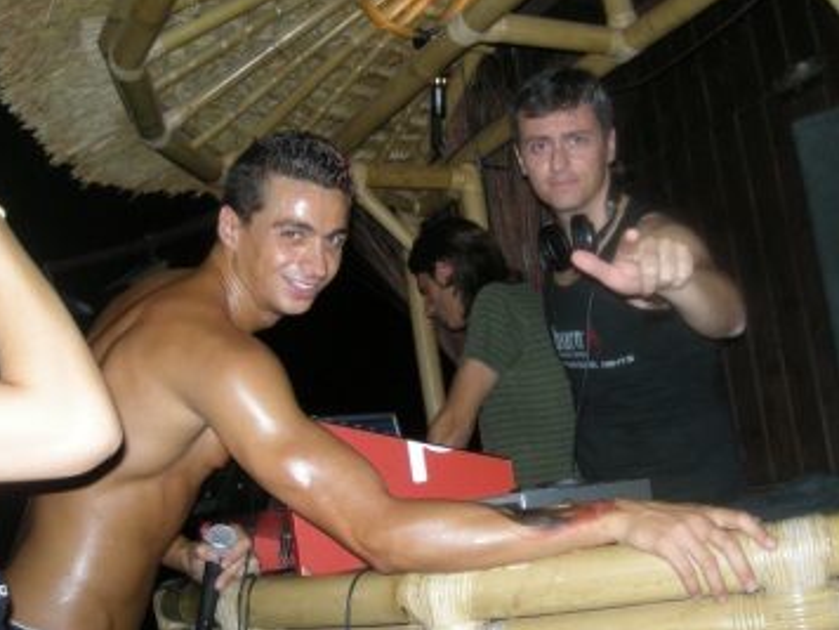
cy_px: 311
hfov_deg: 42.7
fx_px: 1066
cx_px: 502
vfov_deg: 32.9
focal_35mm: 44
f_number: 2.8
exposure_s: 1/60
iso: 190
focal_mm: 5.7
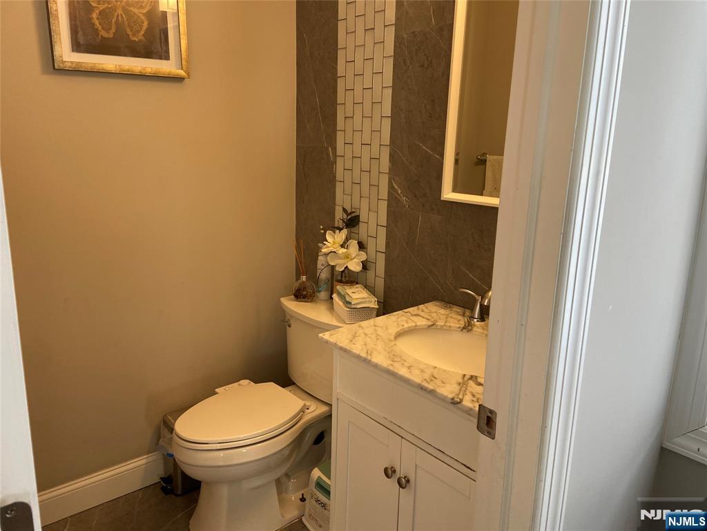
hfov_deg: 67.3
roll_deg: -1.6
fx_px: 531
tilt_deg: -14.6
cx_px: 354
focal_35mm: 26
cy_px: 266
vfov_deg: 53.1
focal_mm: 4.25
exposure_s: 1/120
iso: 125
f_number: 1.8
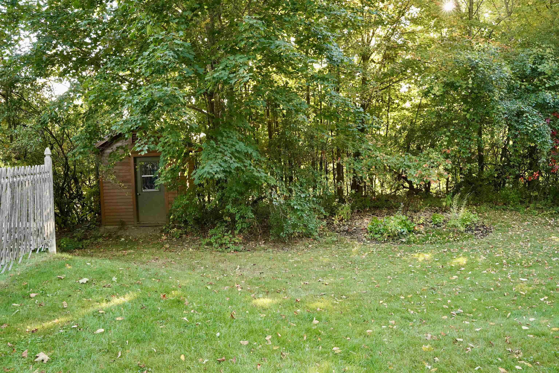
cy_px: 186
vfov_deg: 46.4
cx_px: 280
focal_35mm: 28
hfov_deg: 65.5
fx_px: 435
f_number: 8
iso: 5000
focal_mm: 28
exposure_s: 1/250
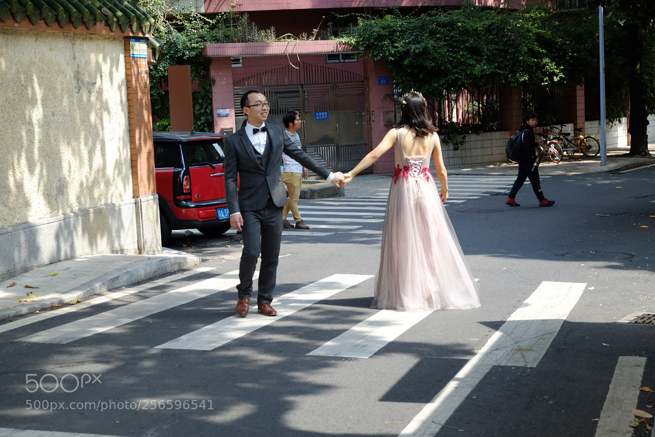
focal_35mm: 59
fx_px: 1073
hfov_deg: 33.9
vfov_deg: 23.0
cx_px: 328
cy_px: 218
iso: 200
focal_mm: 39
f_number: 4
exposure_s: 1/340
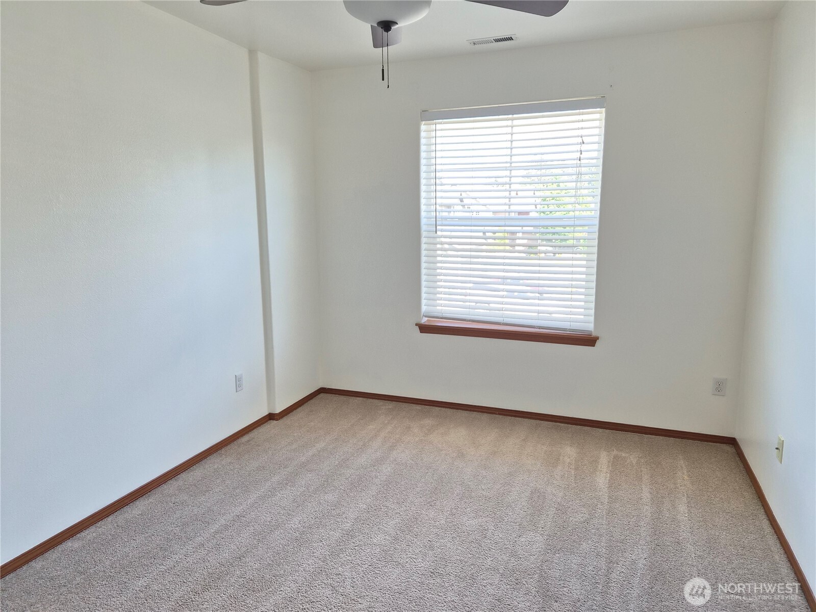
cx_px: 408
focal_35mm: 23
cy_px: 306
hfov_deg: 73.9
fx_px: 542
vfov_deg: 58.9
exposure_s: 1/180
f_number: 1.8
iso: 250
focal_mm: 5.4
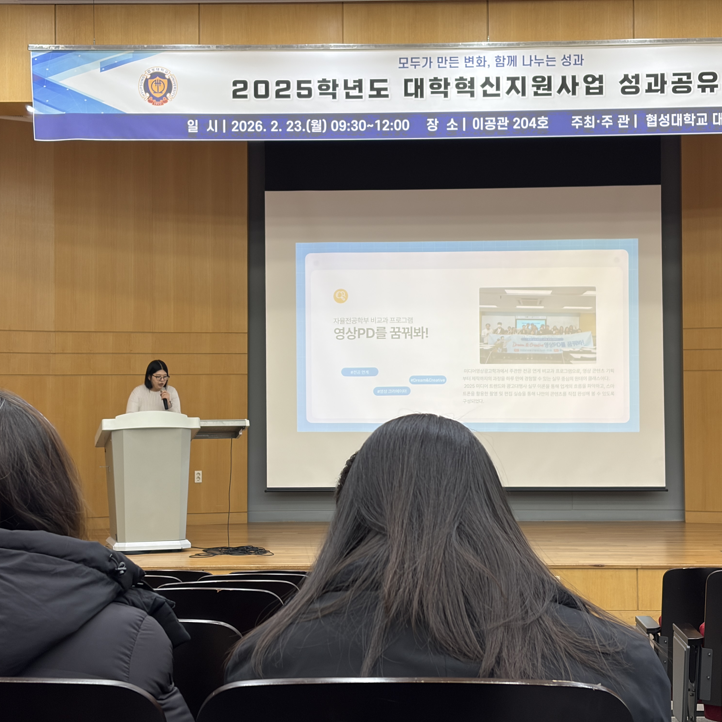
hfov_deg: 27.7
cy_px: 365
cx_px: 341
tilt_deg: +1.6
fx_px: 1463
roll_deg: +0.8
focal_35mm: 62
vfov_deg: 27.7
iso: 80
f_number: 1.6
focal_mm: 5.96
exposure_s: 1/60
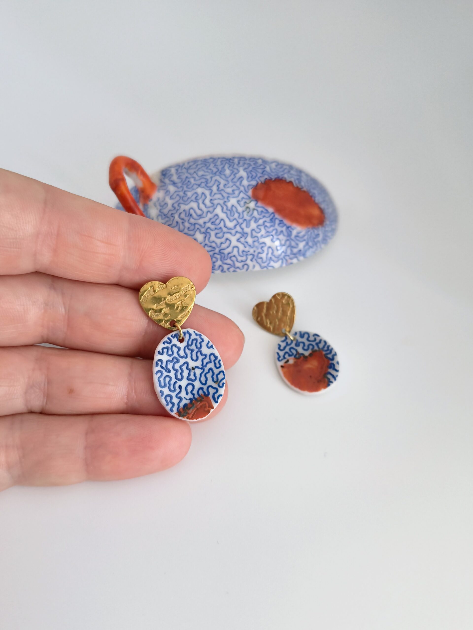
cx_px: 236
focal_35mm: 24
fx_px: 437
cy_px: 315
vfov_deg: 71.6
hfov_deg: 56.8
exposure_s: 1/100
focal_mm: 5.56
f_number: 1.8
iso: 586
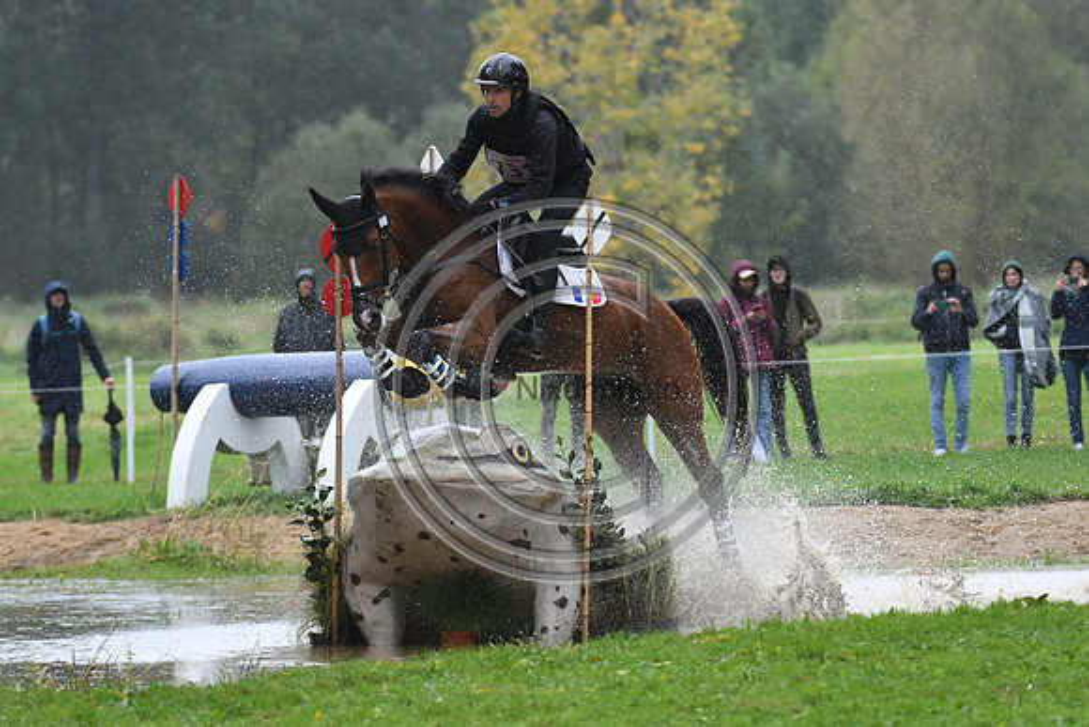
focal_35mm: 330
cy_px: 364
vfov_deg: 4.2
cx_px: 544
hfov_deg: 6.2
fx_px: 9984
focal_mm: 220
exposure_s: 1/1250
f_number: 4.5
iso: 1100
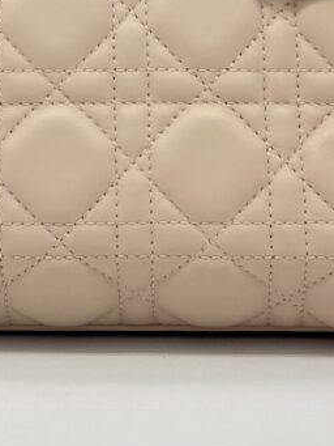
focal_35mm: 78
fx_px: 1003
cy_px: -154
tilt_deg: +0.2
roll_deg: +0.7
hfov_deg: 18.8
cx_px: 76
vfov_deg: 22.1
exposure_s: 1/349
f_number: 1.5
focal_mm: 5.7
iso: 50
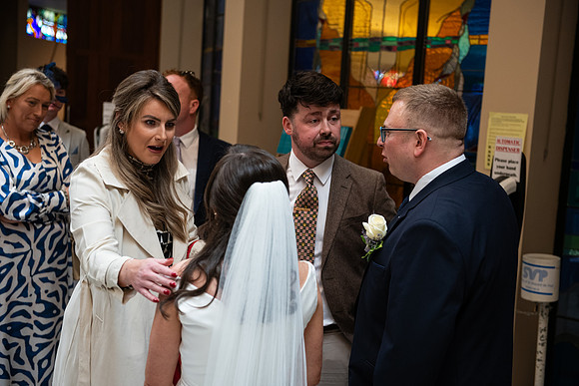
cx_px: 290
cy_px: 193
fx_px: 804
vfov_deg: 27.0
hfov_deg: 39.6
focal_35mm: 50
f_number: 3.5
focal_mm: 50
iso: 800
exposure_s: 1/160
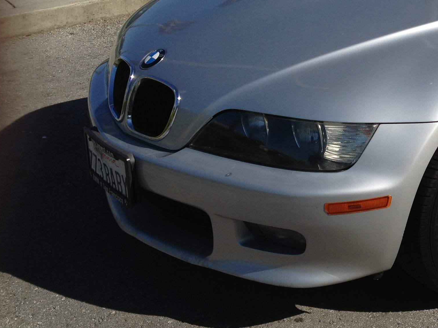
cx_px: 462
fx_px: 949
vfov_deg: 19.6
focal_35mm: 75
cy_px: 103
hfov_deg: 24.5
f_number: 2.4
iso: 50
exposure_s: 1/2304
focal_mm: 4.28
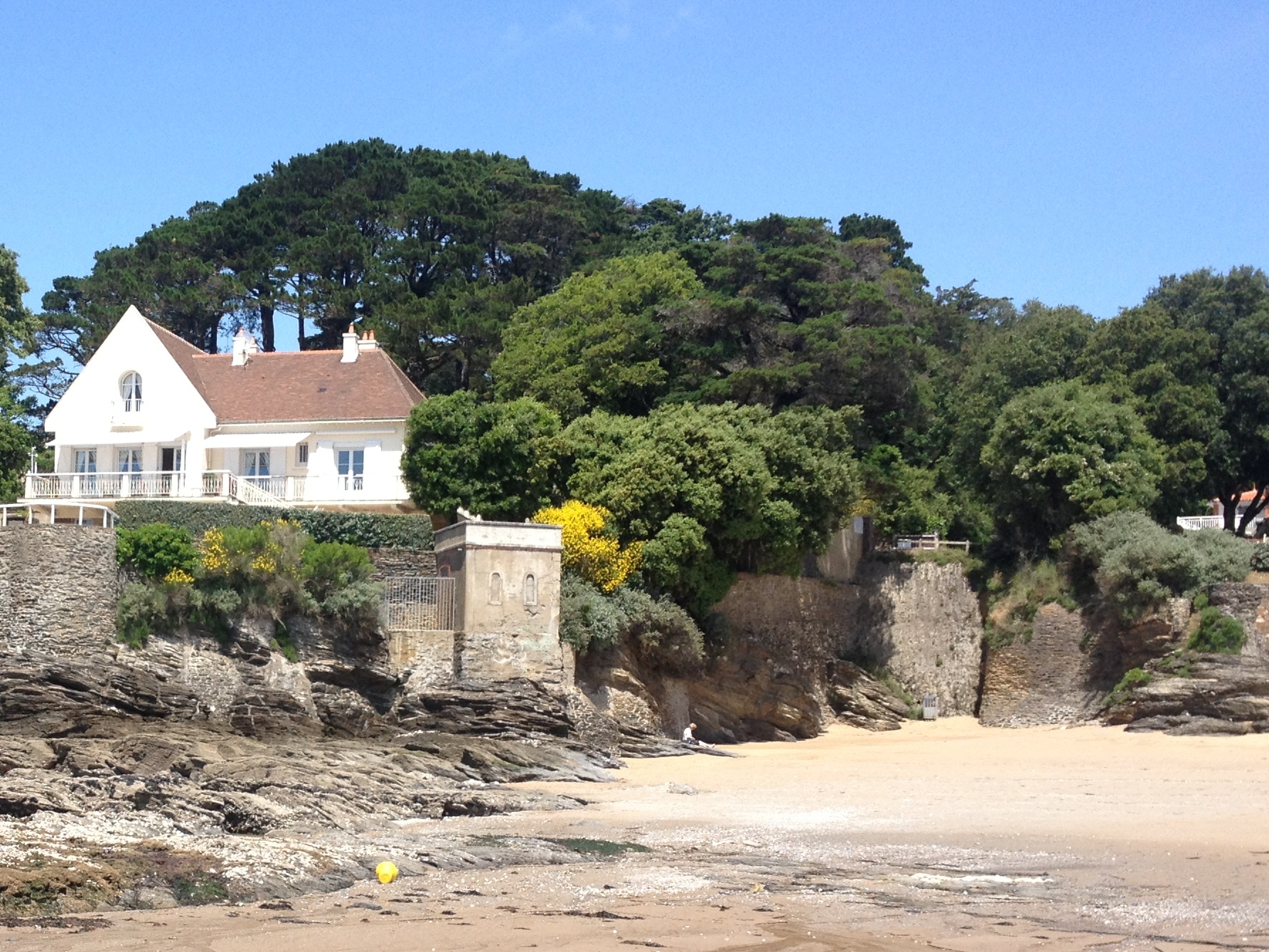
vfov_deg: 22.8
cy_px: 675
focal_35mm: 64
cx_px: 245
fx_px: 2346
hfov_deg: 29.5
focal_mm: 4.28
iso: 50
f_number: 2.4
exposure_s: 1/1175
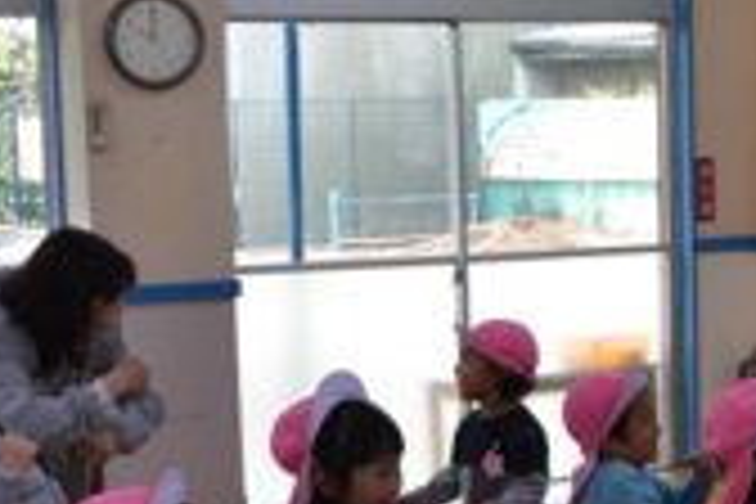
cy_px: 403
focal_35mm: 100
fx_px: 2100
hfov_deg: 19.8
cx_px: 756
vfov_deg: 13.6
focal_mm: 28
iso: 1250
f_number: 4.5
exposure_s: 1/500
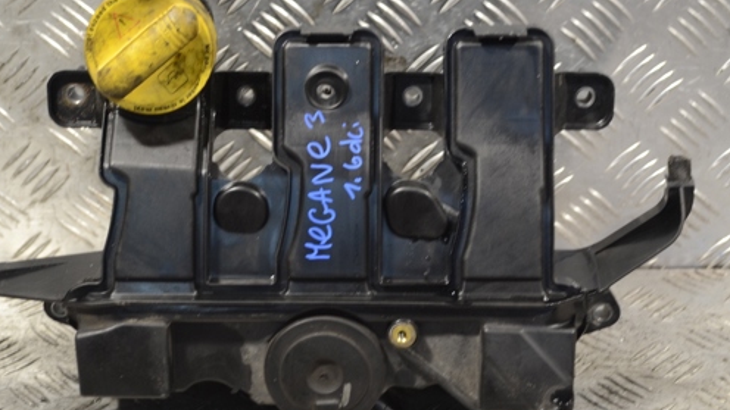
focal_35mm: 81
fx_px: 1568
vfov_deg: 14.9
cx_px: 334
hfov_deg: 26.2
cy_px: 181
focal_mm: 40
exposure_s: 1/30
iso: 320
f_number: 5.3
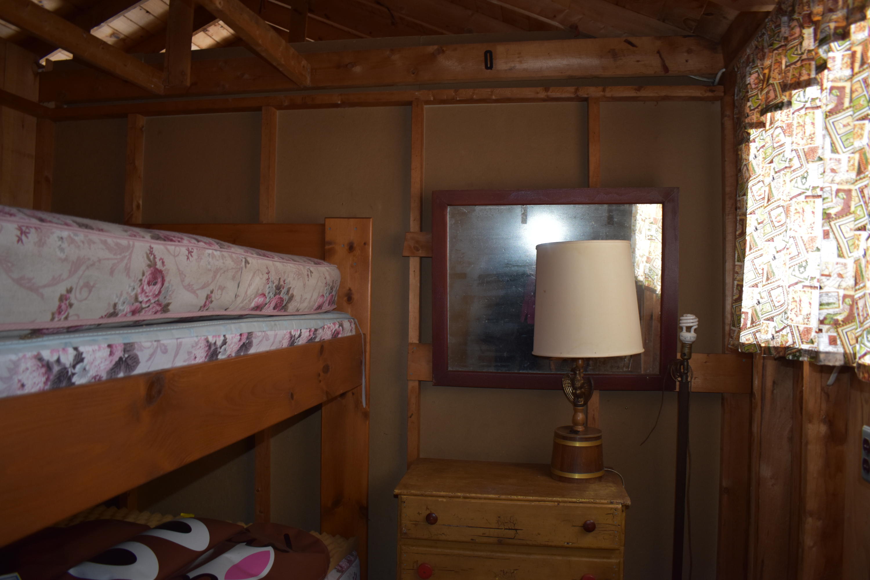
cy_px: 290
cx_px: 435
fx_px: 652
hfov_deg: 67.4
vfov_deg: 47.9
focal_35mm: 27
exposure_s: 1/20
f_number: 3.5
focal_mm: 18
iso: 400
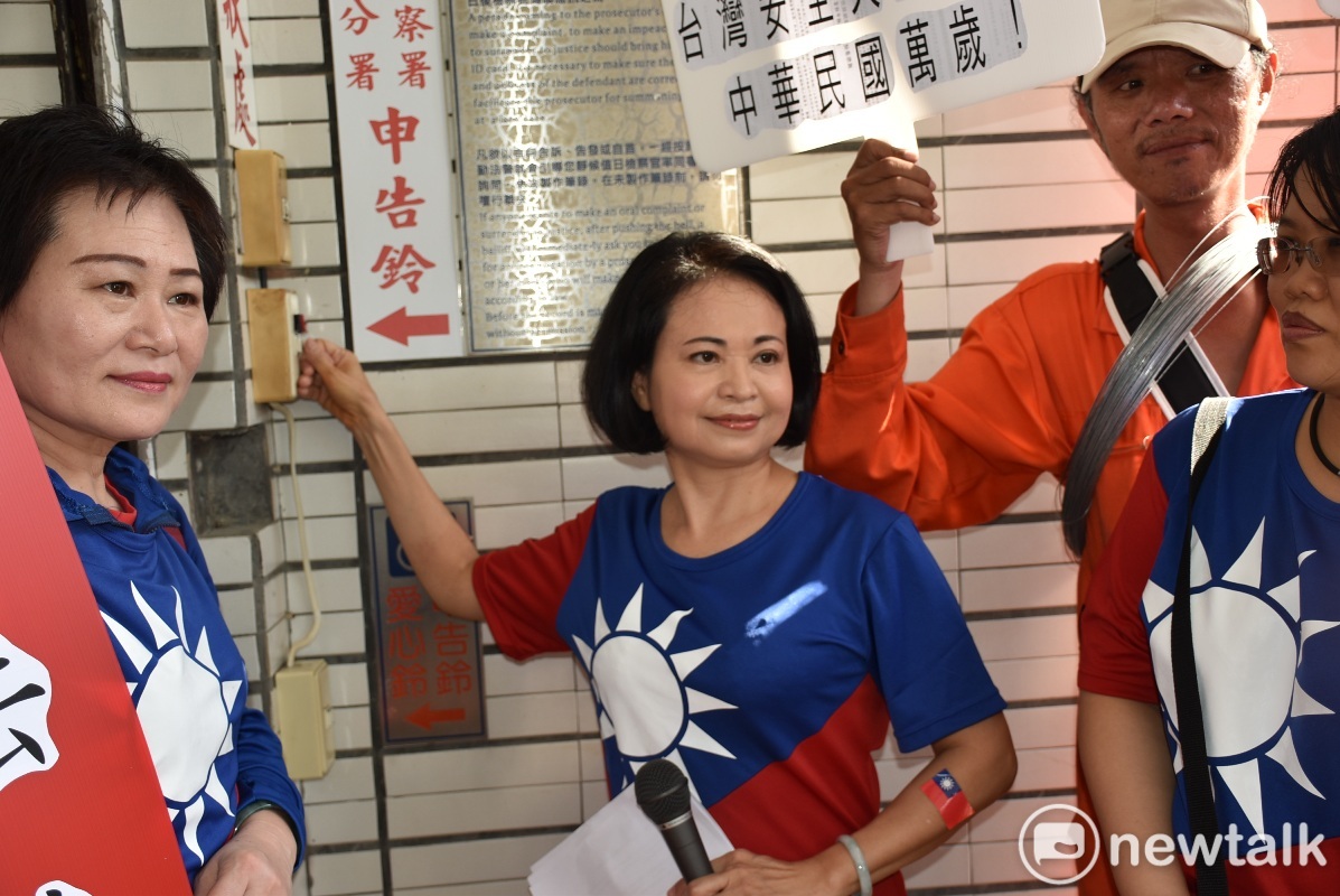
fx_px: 1509
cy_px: 448
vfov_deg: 33.1
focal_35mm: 40
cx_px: 670
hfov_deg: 47.9
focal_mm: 27
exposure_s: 1/125
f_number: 4
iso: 100
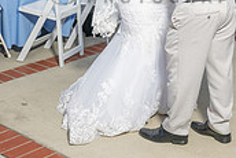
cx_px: 156
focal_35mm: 81
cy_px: -20
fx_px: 531
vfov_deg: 16.3
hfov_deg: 24.9
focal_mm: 24
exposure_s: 1/160
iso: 250
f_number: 4.5
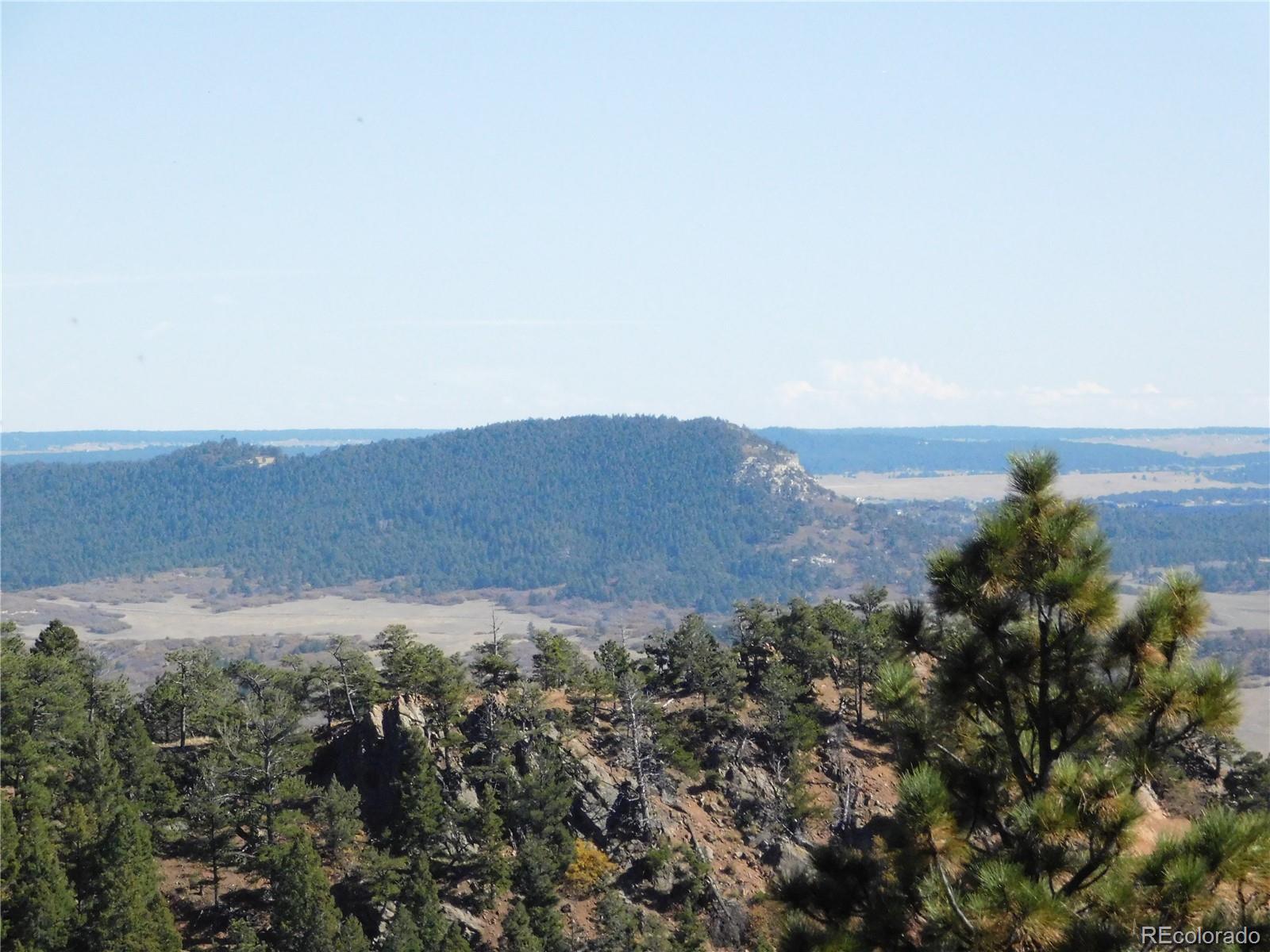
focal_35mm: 202
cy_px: 476
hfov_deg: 9.8
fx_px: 7411
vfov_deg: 7.4
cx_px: 635
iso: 800
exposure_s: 1/640
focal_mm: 35.9
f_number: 10.8
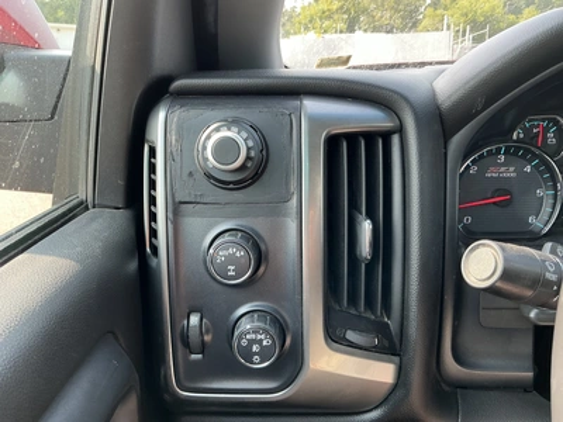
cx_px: 282
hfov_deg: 63.4
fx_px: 455
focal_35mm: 28
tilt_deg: -19.1
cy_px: 211
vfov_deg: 49.7
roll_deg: +2.5
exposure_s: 1/122
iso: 50
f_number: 1.8
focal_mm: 3
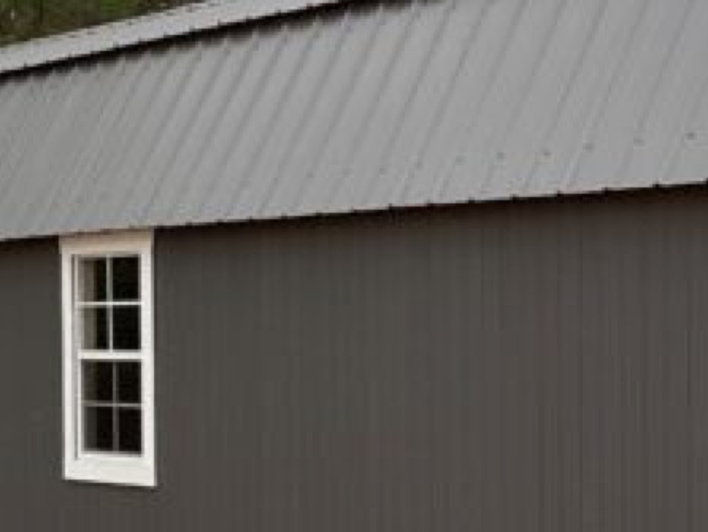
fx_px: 2128
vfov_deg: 14.2
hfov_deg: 18.7
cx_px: 557
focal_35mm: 104
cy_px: 343
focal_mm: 3
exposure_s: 1/599
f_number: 1.8
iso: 16
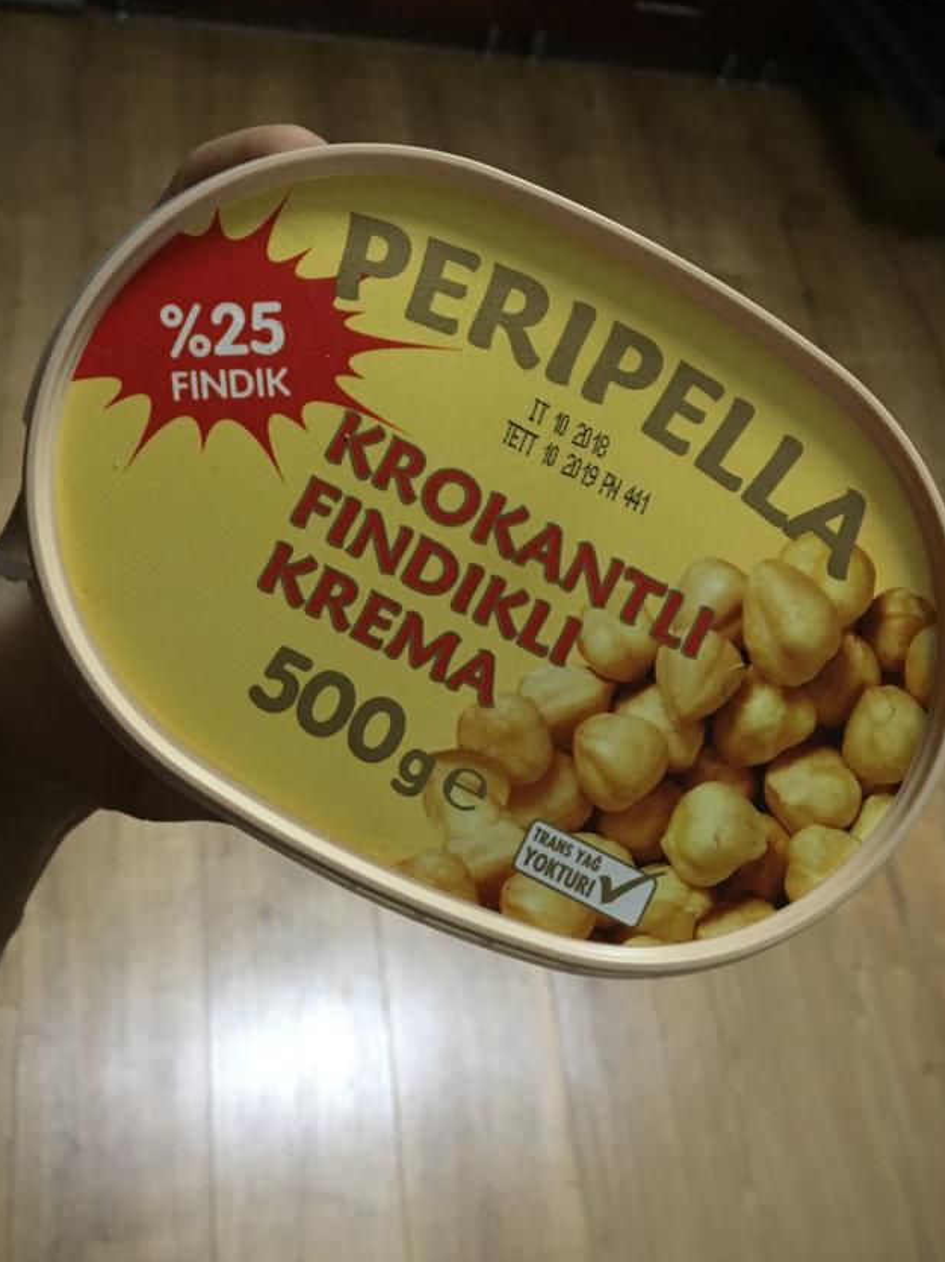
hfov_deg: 44.1
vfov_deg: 56.8
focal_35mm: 32
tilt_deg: -59.0
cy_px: 678
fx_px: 1165
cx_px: 440
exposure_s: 1/33
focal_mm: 4.15
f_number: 2.2
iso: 200
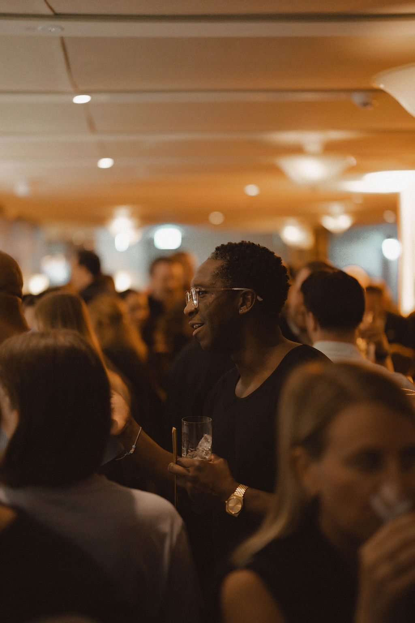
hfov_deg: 27.0
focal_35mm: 50
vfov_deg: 39.6
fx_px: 865
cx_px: 208
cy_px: 312
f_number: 1.2
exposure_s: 1/100
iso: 1000
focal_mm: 50
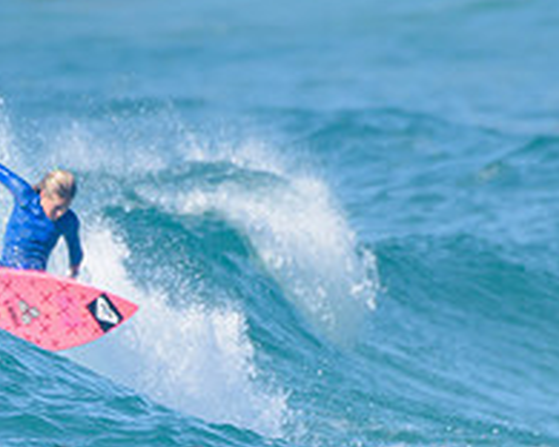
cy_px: 341
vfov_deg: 0.9
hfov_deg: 1.1
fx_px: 28258
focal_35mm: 1708
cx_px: -24
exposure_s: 1/2000
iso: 280
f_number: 5.6
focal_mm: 500
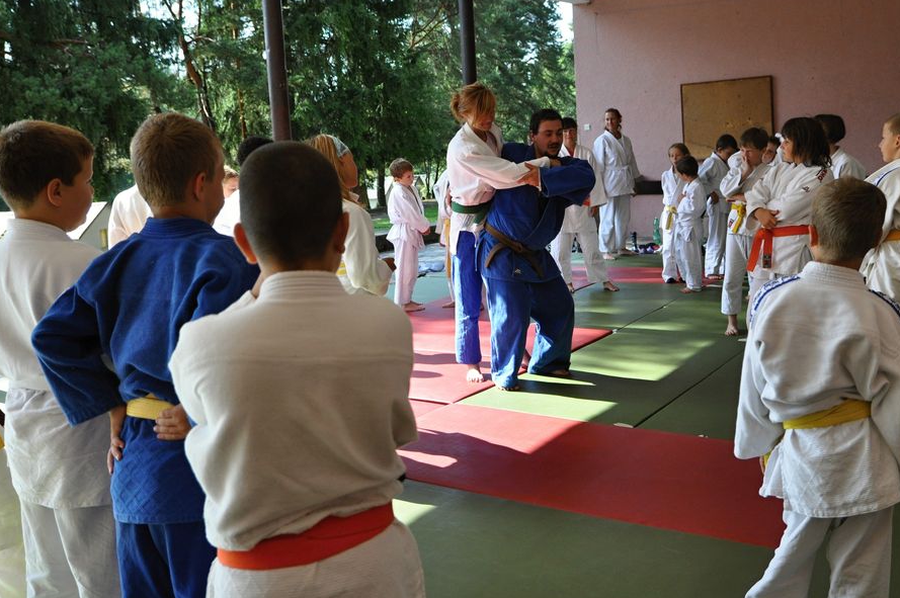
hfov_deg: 50.7
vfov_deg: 35.0
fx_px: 949
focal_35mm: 38
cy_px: 287
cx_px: 483
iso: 800
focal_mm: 22
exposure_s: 1/1000
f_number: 4.5
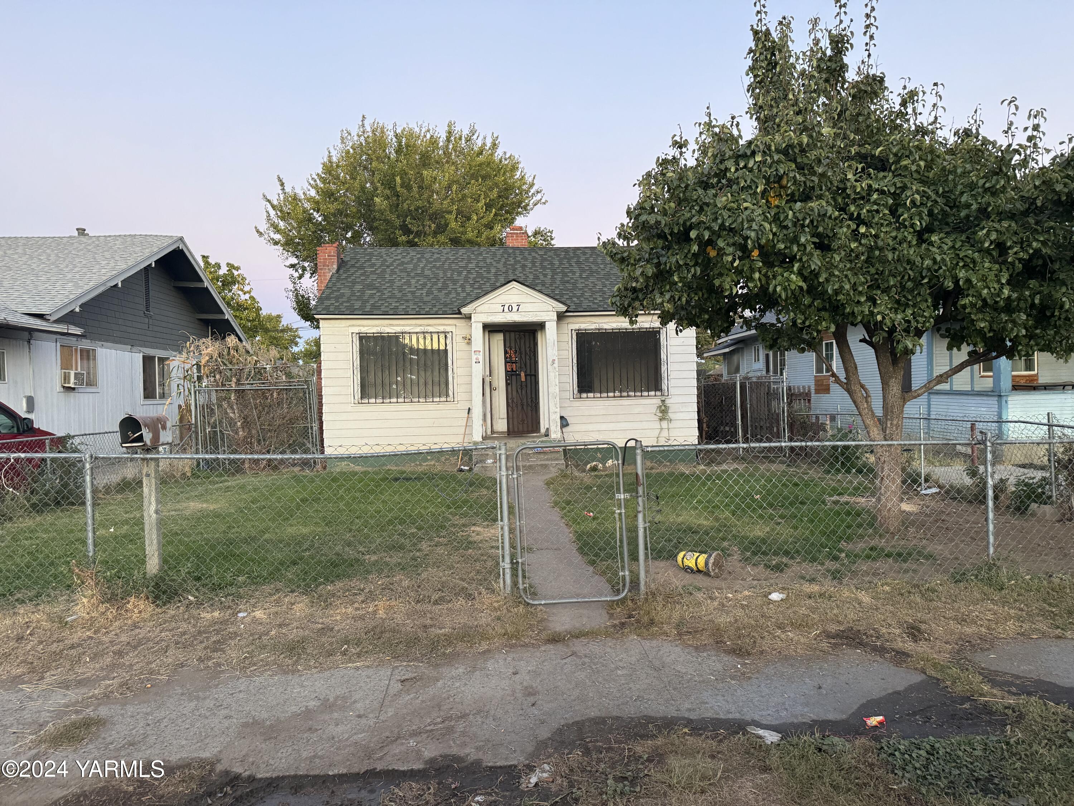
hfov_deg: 71.6
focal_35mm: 24
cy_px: 403
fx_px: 745
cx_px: 537
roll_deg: +0.9
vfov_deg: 56.8
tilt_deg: -0.8
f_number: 1.78
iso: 320
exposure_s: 1/60
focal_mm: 6.76
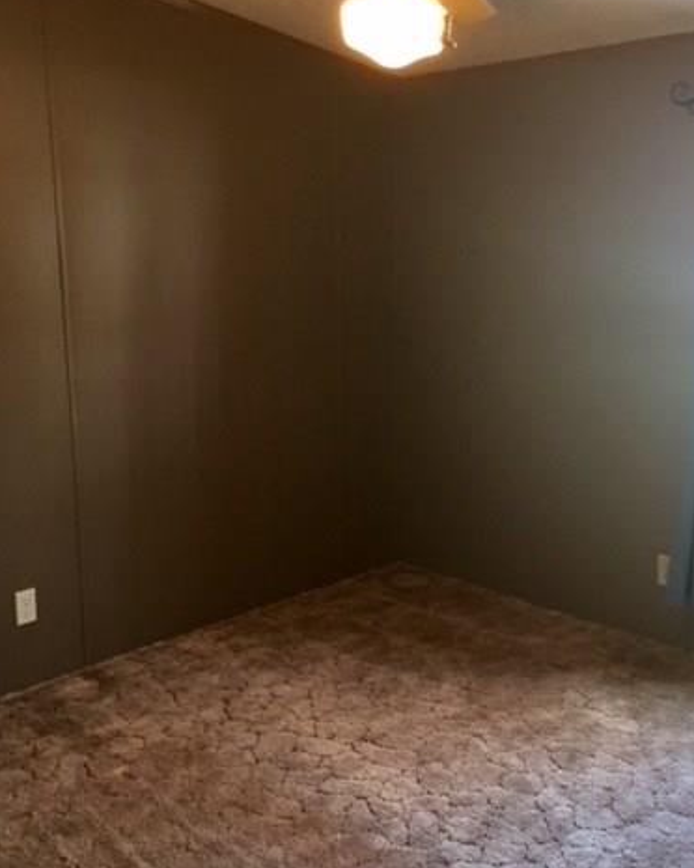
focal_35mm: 39
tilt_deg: -10.6
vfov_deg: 46.8
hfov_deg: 38.2
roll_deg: +0.1
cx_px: 382
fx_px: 1001
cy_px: 424
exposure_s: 1/30
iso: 160
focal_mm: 4.15
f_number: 2.2
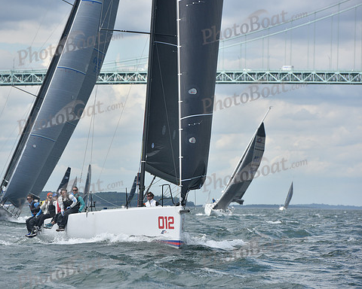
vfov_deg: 6.8
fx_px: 2432
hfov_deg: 8.5
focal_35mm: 227
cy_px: 144
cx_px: 163
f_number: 8
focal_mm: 200
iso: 250
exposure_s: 1/1000
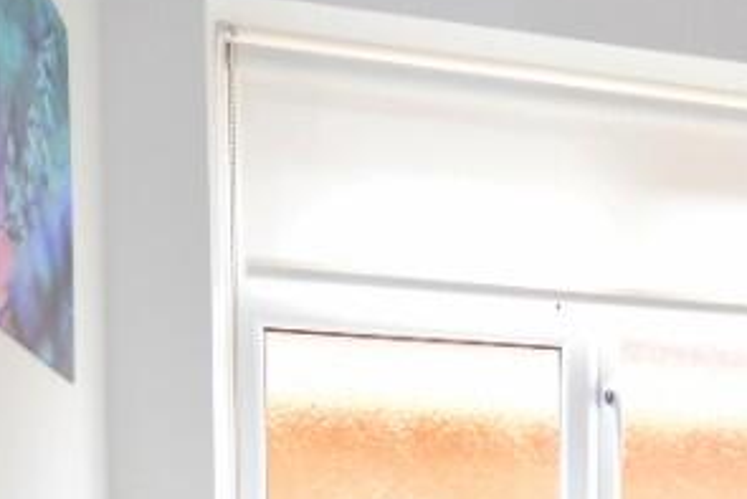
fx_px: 1079
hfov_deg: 35.2
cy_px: 665
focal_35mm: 52
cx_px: 717
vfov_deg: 22.9
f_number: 5
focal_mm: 10
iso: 400
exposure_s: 1/100
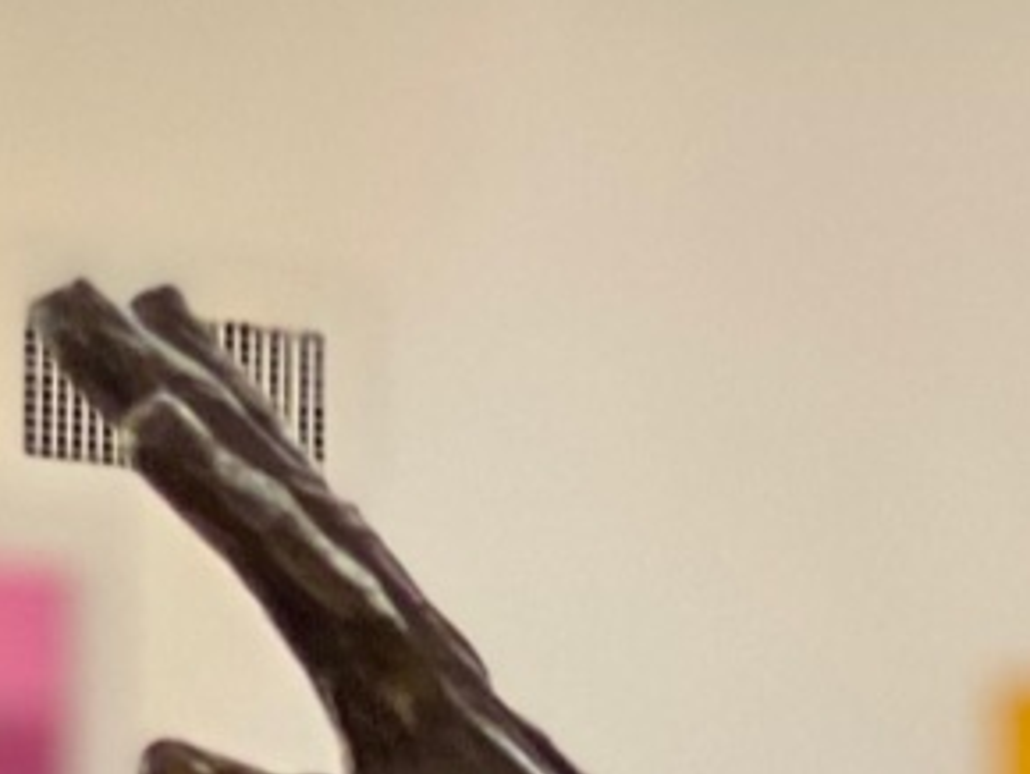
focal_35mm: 367
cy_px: 2709
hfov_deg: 5.1
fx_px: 10929
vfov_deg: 3.9
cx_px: 3379
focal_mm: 6
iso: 125
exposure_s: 1/40
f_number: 2
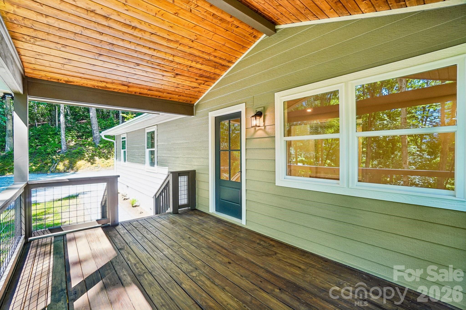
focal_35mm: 15
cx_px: 233
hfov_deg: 100.4
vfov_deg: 77.3
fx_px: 194
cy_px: 155
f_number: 8
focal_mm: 10
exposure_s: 1/25
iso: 400
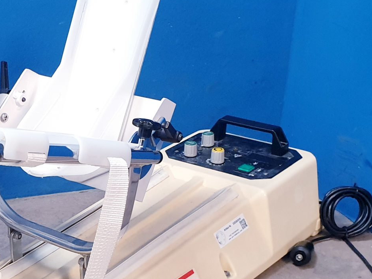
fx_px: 763
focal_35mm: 71
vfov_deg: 20.5
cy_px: 219
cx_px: 30
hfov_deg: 26.4
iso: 320
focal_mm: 4.3
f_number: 2.4
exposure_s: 1/50
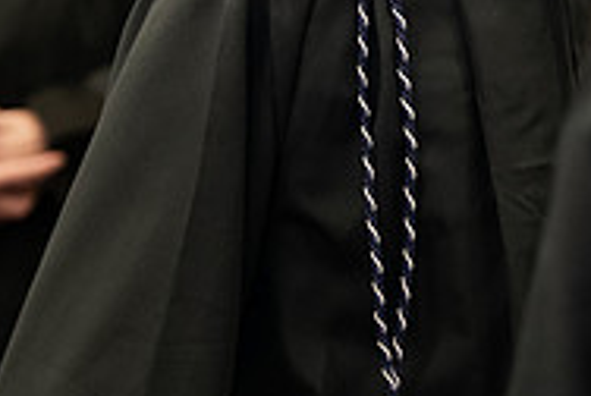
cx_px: 604
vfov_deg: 4.0
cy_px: -156
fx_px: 5673
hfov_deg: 5.9
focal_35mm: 345
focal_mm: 112
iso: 2000
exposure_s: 1/200
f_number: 3.2
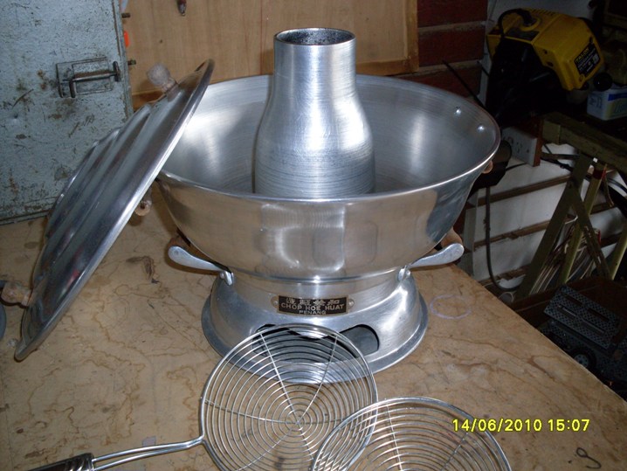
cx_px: 314
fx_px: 689
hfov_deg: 49.0
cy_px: 236
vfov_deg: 37.7
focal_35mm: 38
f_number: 2.8
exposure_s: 1/45
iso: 100
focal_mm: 6.3
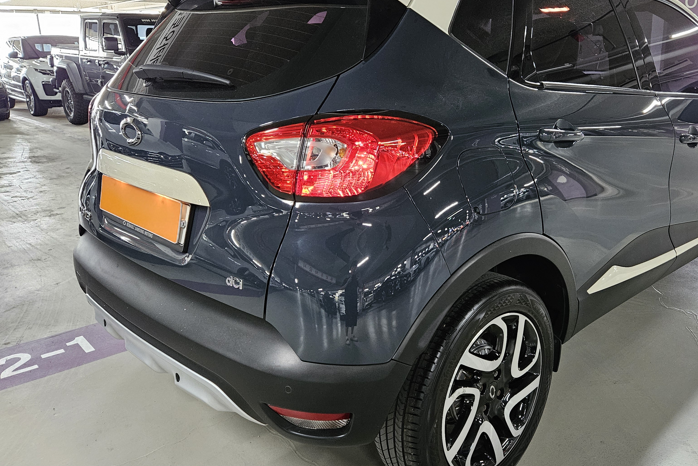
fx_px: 601
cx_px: 435
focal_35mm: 31
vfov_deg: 42.3
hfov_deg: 59.5
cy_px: 211
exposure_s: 1/60
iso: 640
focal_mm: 5.4
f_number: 1.8
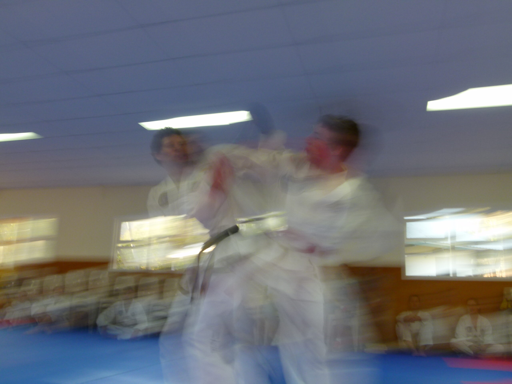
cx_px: 256
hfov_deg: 58.4
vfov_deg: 45.4
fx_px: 459
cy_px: 192
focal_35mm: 31
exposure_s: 1/4
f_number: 6.3
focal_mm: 5.6
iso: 100
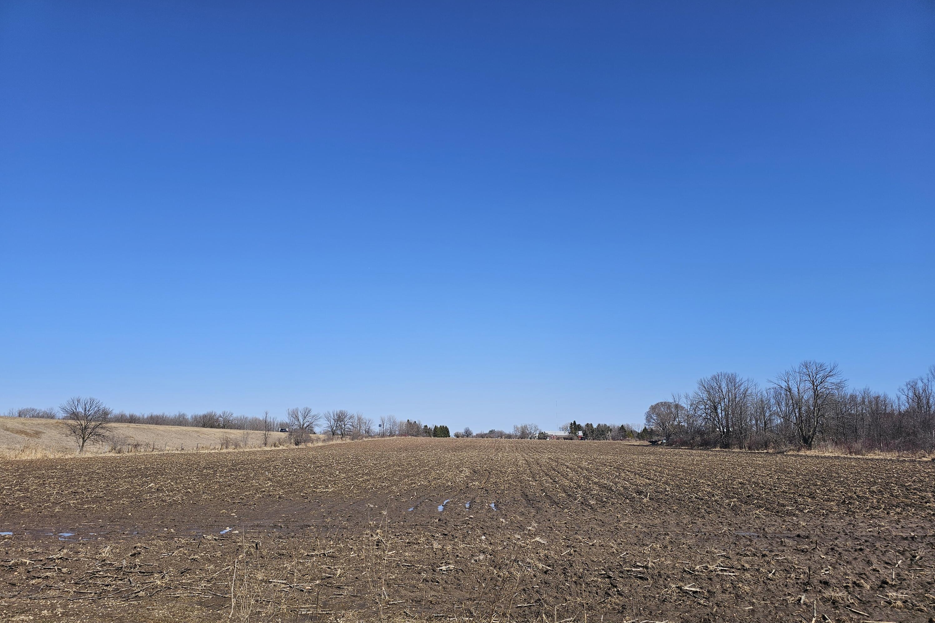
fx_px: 623
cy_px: 329
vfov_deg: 53.1
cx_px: 469
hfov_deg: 73.7
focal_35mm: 24
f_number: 1.7
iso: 10
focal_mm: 6.3
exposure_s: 1/1139
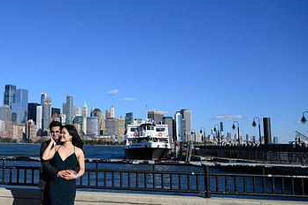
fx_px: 342
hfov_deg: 45.7
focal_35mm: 40
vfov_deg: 33.4
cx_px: 57
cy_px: 101
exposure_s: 1/500
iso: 64
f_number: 5.6
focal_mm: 24
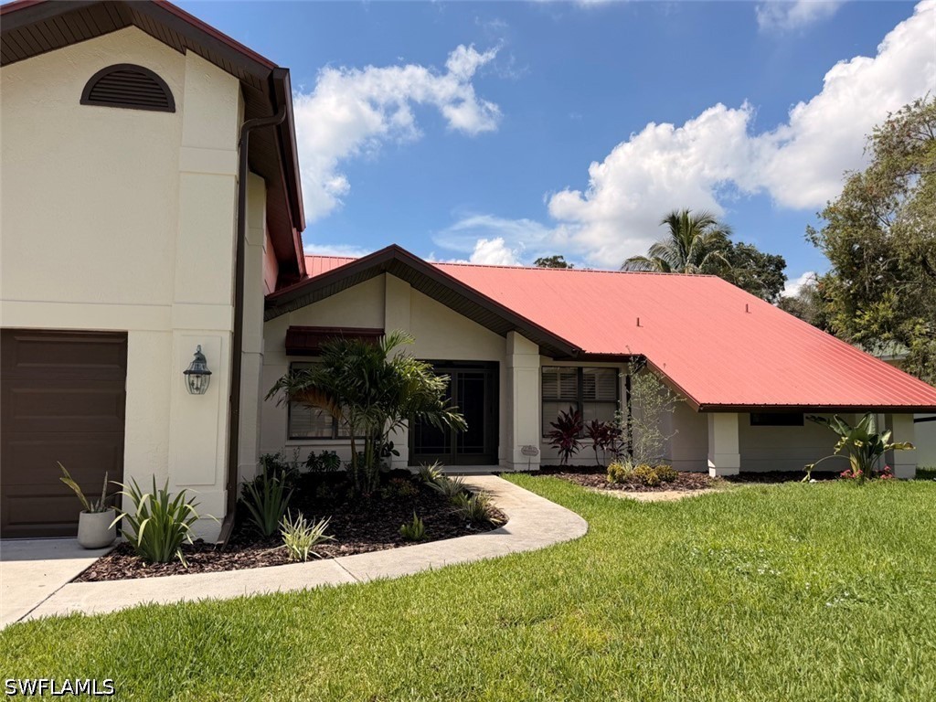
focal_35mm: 24
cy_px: 351
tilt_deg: +8.0
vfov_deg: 56.8
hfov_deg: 71.6
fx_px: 649
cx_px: 468
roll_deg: +0.9
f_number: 1.78
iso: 80
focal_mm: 6.76
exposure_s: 1/6173
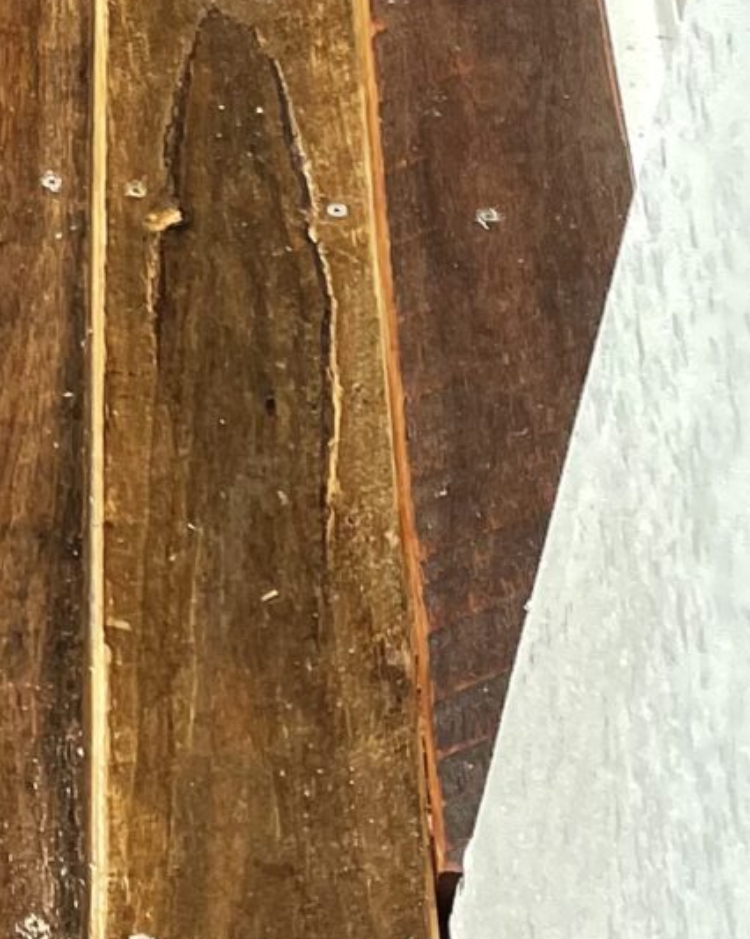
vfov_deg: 15.2
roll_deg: +6.6
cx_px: -905
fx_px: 3387
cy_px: -220
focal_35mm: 122
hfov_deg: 11.1
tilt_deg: -35.9
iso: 100
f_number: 1.6
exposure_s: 1/121
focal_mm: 4.2
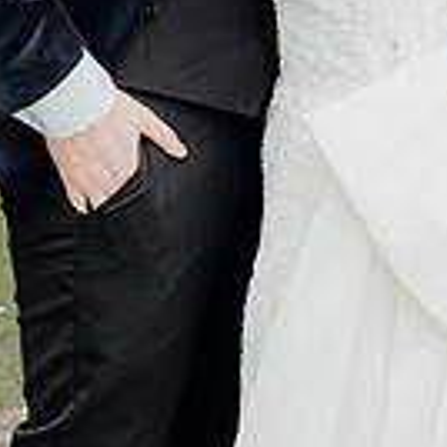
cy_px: -70
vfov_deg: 9.2
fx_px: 2747
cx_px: 307
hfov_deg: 9.3
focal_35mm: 188
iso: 125
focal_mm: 44
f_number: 3.5
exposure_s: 1/160
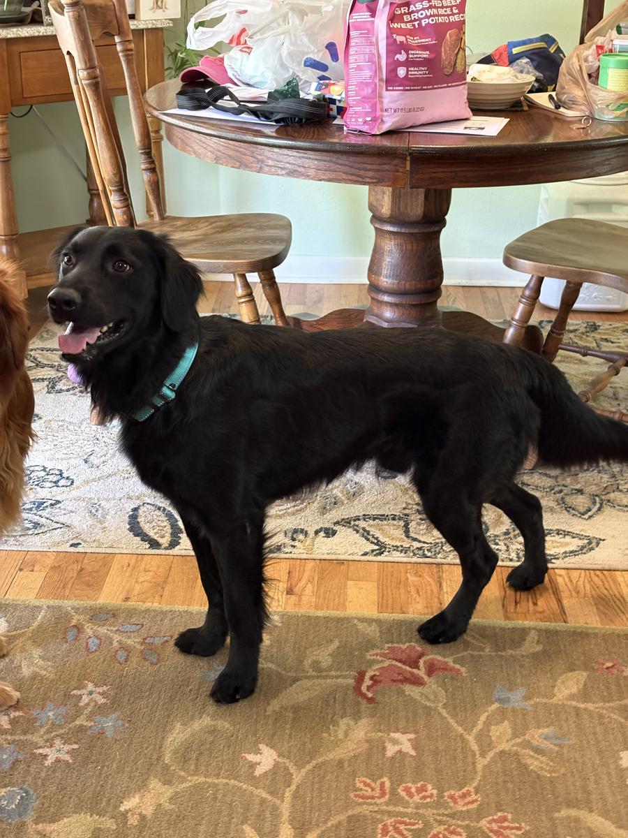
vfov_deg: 36.8
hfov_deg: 28.0
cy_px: 419
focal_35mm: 52
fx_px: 1258
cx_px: 314
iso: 250
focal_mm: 5.96
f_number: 1.6
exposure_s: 1/30
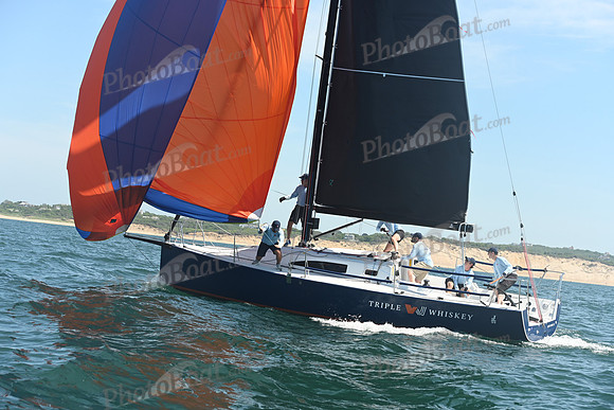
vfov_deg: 19.5
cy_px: 205
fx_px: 1194
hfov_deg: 28.8
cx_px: 307
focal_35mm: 70
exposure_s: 1/1000
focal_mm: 70
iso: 320
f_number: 6.3
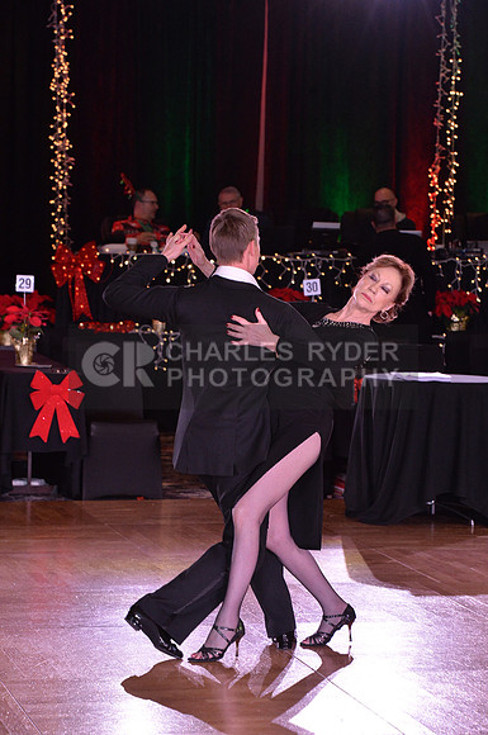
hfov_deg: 10.1
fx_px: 2753
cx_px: 244
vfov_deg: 15.2
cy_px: 368
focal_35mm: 135
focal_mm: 135
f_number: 7.1
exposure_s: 1/250
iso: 2000
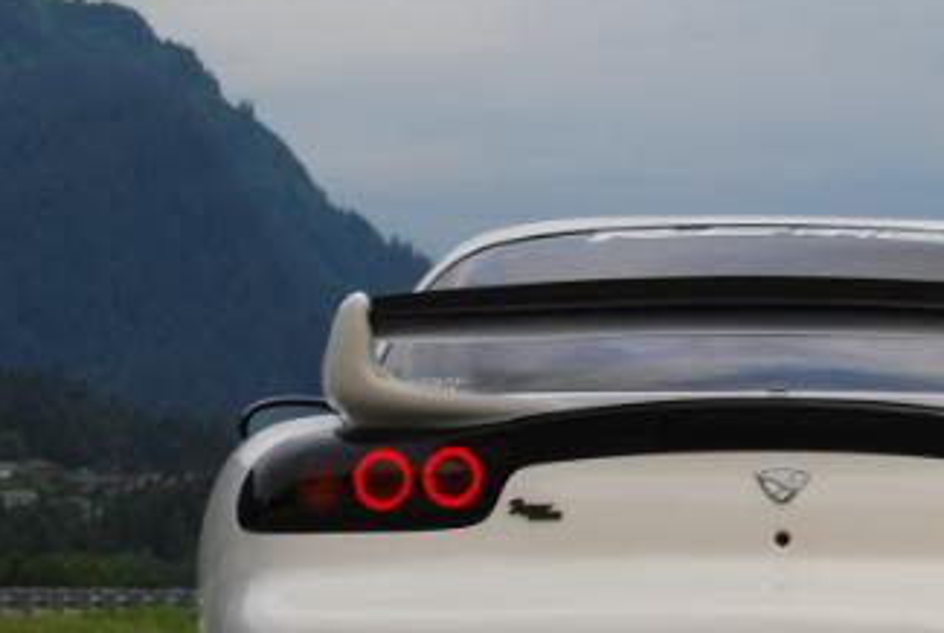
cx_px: 784
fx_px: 5339
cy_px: 528
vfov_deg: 6.8
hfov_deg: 10.1
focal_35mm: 203
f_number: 5.6
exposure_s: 1/125
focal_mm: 55
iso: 200
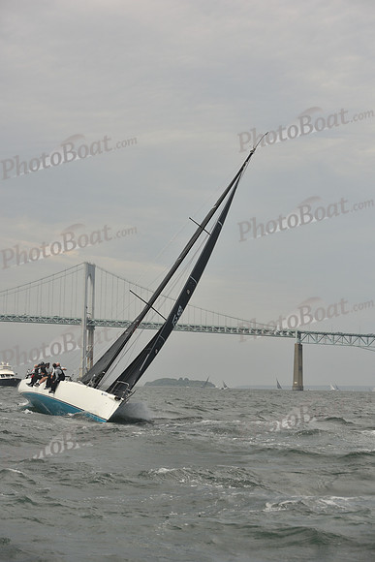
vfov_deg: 28.8
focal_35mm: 70
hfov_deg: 19.5
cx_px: 188
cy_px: 281
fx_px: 1093
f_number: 6.3
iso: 250
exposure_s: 1/640
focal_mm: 70
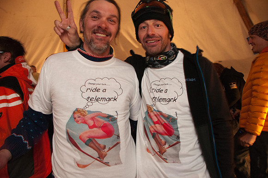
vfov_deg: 47.8
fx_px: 201
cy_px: 89
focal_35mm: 27
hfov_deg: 67.5
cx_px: 134
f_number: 3.5
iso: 800
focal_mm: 18
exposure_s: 1/15
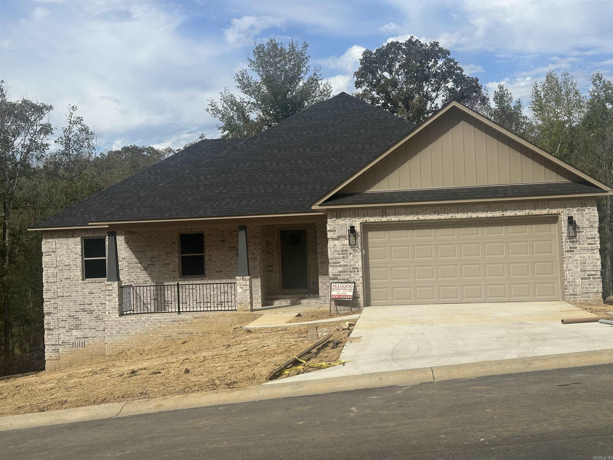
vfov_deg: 30.3
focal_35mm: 48
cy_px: 230
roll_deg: +2.2
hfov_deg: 39.7
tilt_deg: +2.2
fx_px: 850
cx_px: 306
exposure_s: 1/4785
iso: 64
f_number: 1.78
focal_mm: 6.86
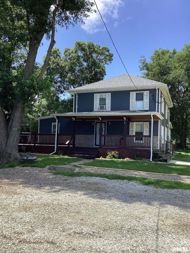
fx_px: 227
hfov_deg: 45.4
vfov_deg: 58.4
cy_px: 126
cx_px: 95
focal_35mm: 31
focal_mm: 3.3
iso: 25
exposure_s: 1/1045
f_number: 2.4
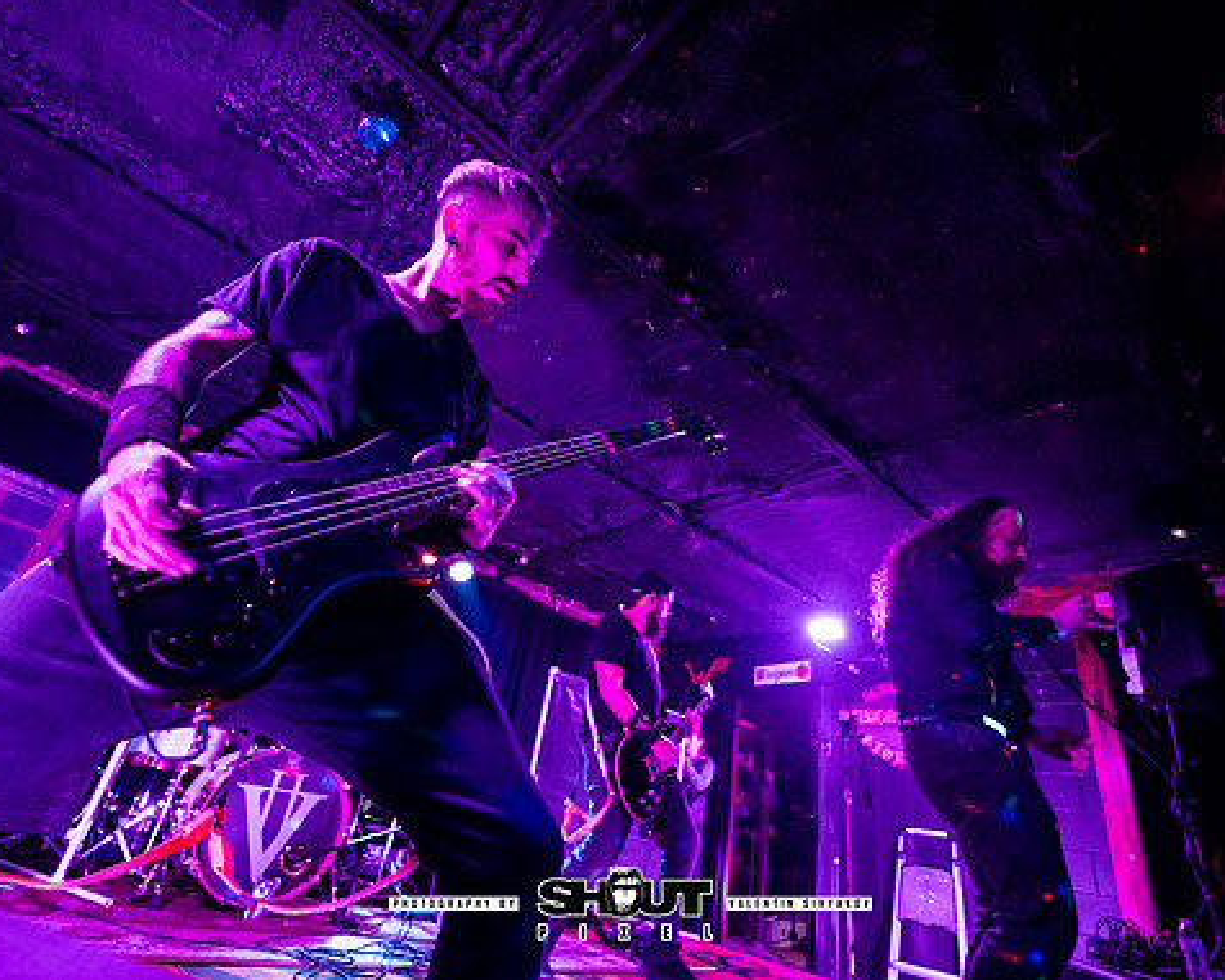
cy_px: 487
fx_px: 580
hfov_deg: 93.1
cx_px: 631
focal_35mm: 16
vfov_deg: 80.4
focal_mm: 14
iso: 2500
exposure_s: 1/200
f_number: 2.8
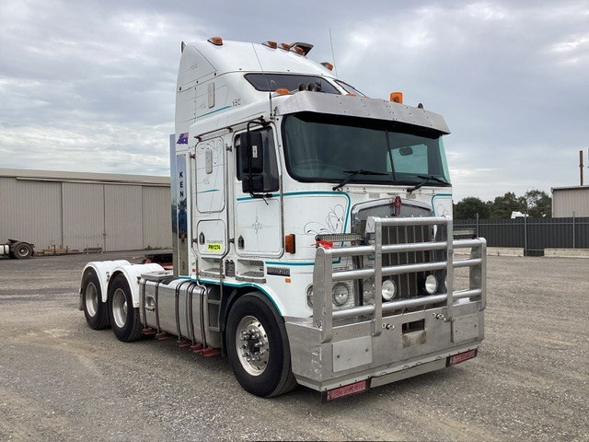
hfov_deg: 58.4
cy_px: 221
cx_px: 294
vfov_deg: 45.4
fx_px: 527
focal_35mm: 31
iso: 25
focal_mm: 3.3
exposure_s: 1/1335
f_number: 2.4
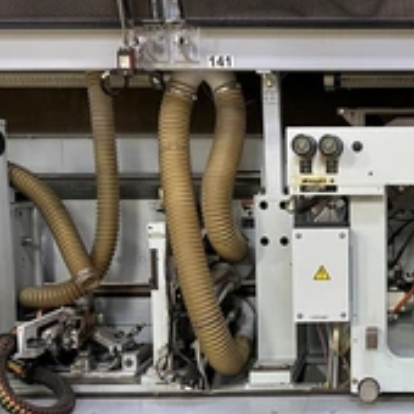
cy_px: 246
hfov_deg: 31.9
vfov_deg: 33.9
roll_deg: +0.3
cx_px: 392
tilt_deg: -5.3
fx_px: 677
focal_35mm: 50
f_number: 1.78
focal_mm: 6.86
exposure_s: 1/60
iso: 250
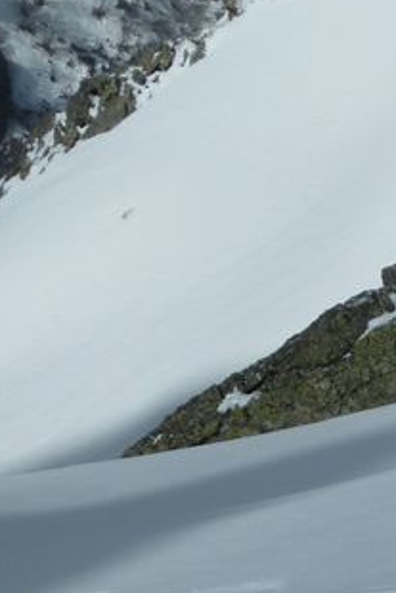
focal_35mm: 635
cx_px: 706
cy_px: 779
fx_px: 10465
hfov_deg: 2.2
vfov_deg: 3.2
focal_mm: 27.8
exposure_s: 1/1000
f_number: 6.3
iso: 80
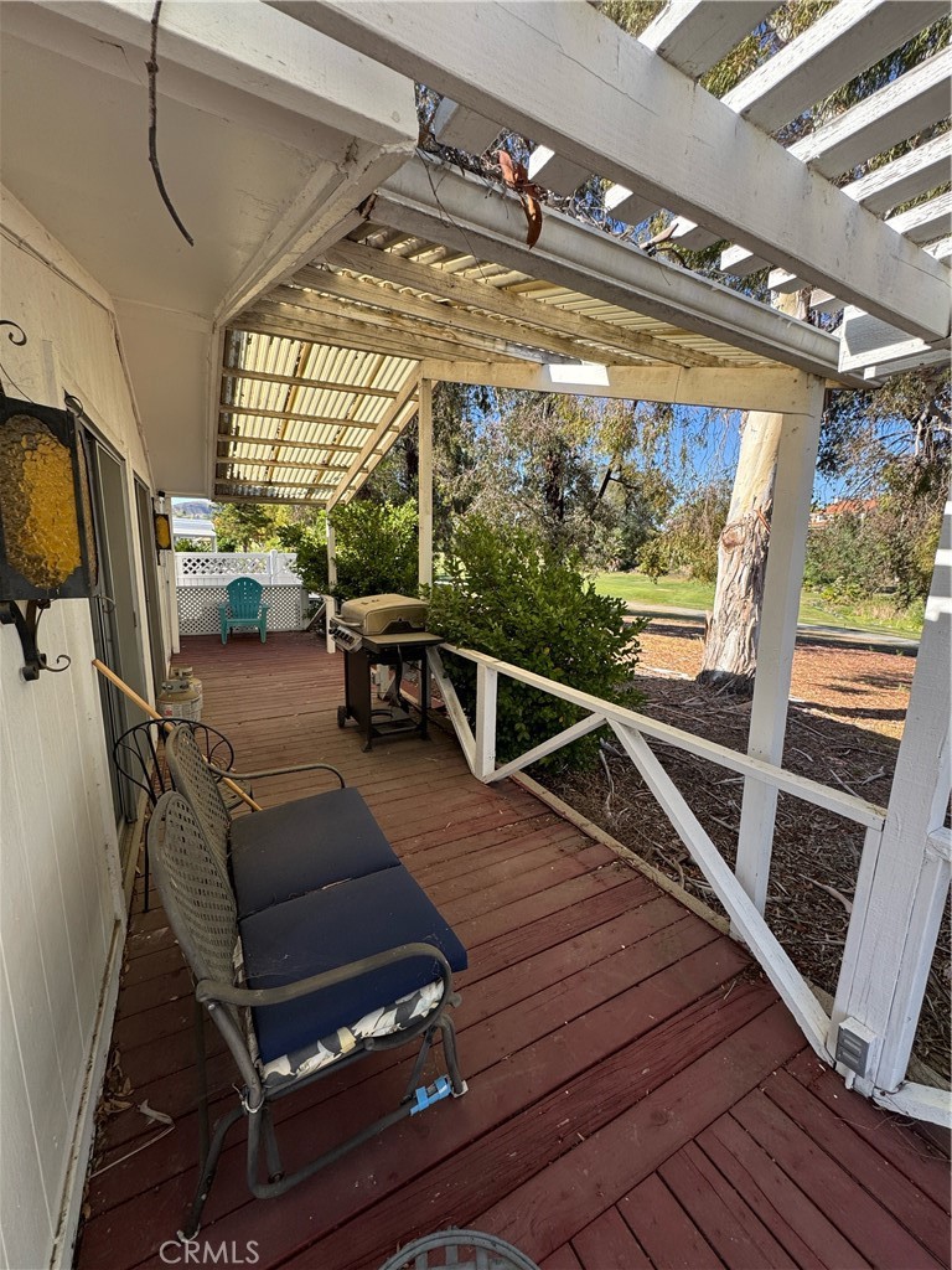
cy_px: 635
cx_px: 476
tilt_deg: -10.3
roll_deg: -1.3
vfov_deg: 102.1
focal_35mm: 14
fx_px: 513
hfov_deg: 85.7
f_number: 2.2
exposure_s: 1/495
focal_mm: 2.22
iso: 40
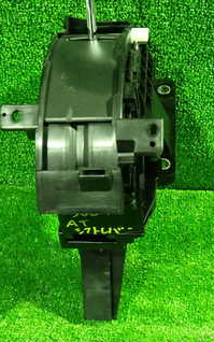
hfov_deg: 21.6
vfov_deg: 33.9
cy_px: 140
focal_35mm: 60
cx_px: 126
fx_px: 559
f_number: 2.3
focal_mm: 5.4
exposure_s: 1/15
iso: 800
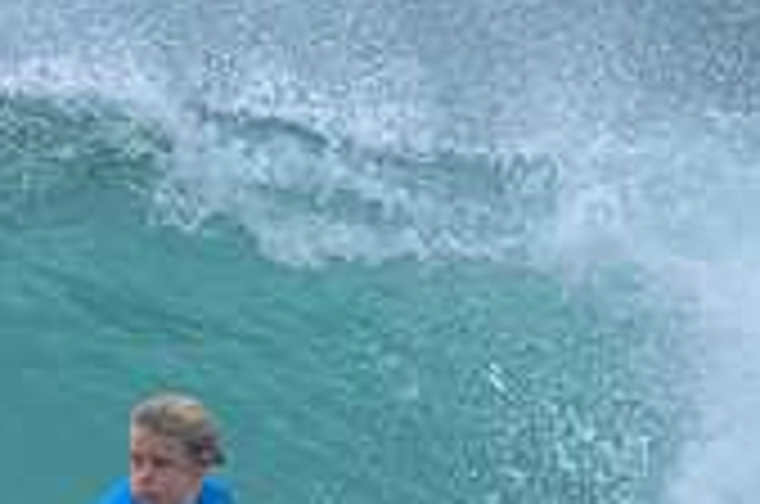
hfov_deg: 0.8
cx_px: -220
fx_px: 58009
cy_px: 628
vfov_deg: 0.5
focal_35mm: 2753
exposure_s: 1/1600
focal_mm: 800
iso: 400
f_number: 6.3
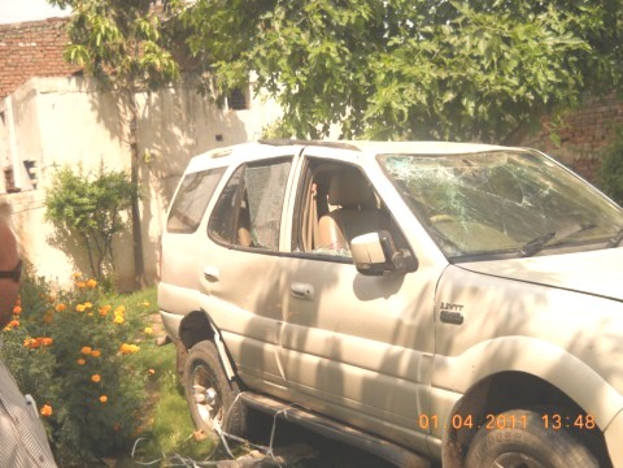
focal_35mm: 41
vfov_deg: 35.1
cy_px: 234
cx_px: 312
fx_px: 738
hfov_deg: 45.8
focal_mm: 6.72
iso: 80
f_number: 5.5
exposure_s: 1/320
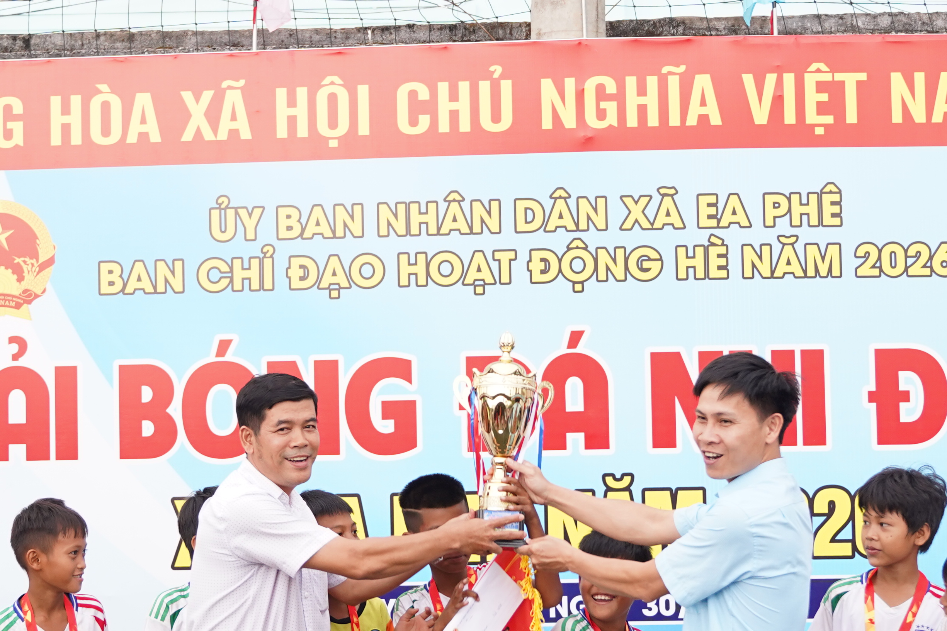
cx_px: 418
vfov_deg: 19.2
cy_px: 310
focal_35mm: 71
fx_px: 1868
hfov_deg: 28.4
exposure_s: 1/125
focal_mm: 29
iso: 800
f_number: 2.8
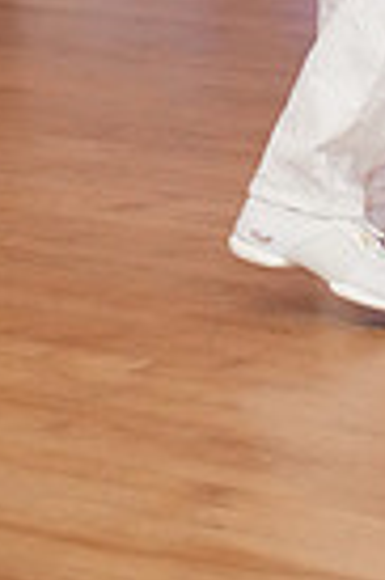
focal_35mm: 267
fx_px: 4294
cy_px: -470
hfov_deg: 5.1
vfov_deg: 7.5
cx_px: 582
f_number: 2
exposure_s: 1/250
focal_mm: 63
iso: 5000
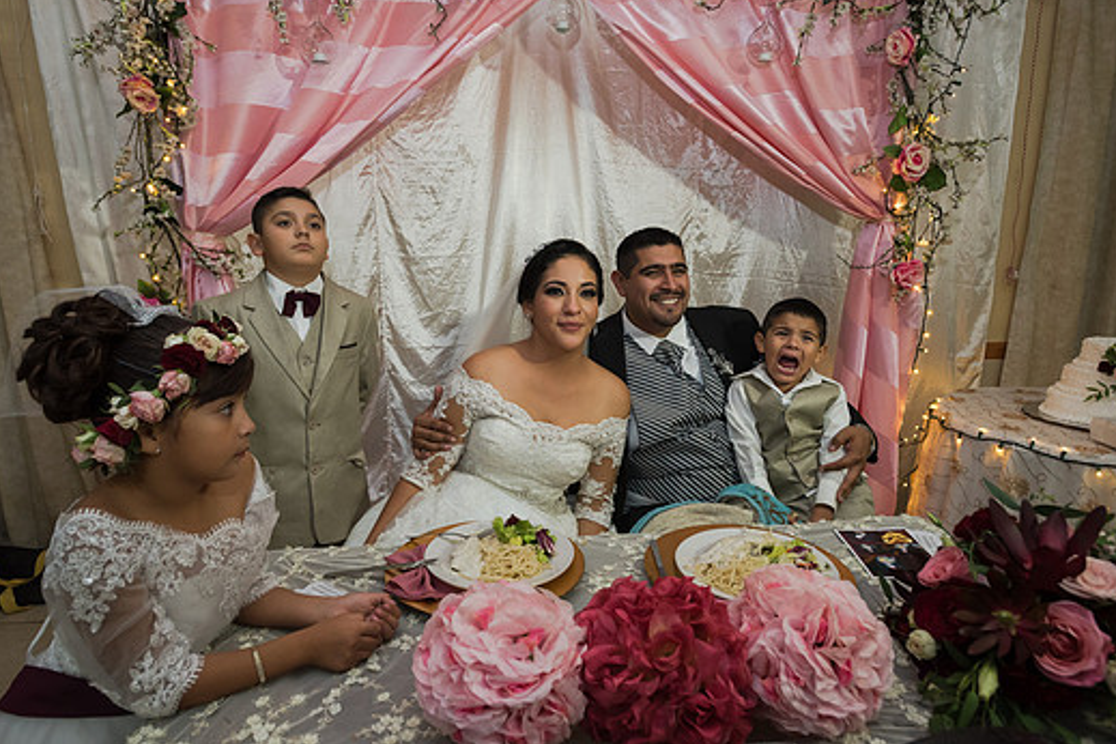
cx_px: 531
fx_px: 589
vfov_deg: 64.6
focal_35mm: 19
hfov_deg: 86.8
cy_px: 369
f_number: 4
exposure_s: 1/100
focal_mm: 17
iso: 1600
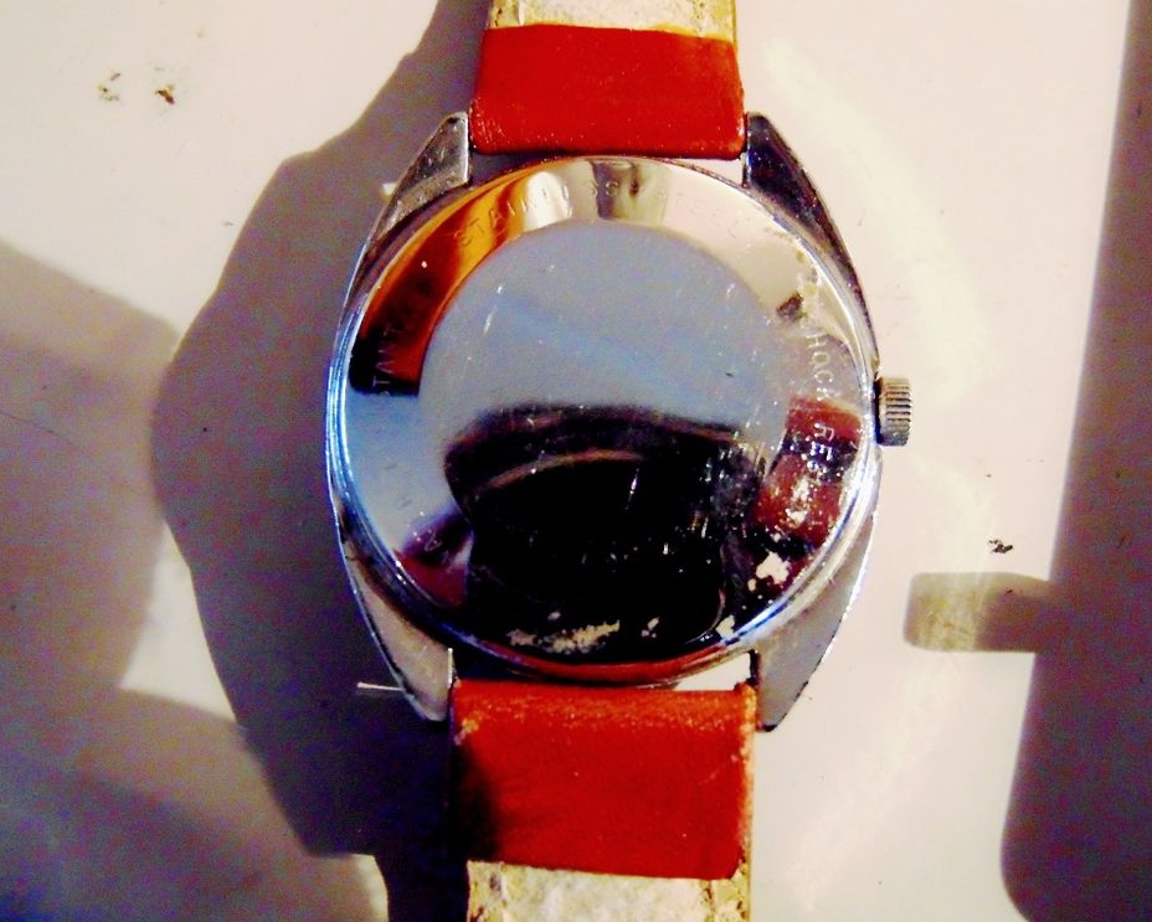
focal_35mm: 41
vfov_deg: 36.5
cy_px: 464
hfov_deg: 44.8
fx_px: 1398
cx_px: 612
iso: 640
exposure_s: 1/20
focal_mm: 6.9
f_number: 3.3
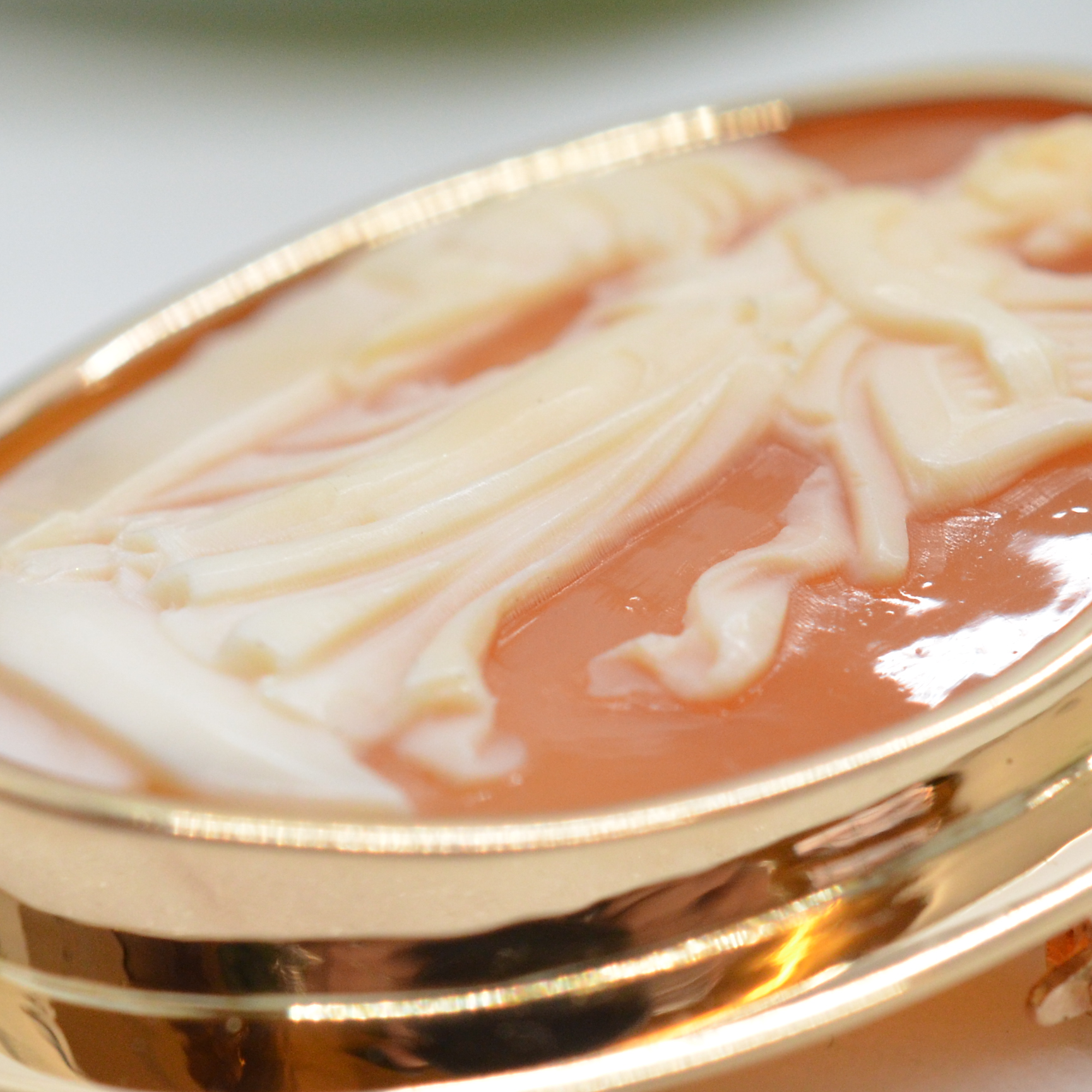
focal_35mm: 145
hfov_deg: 12.0
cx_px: 623
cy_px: 610
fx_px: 5175
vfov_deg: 12.0
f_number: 9
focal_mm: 40
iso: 1000
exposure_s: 1/160
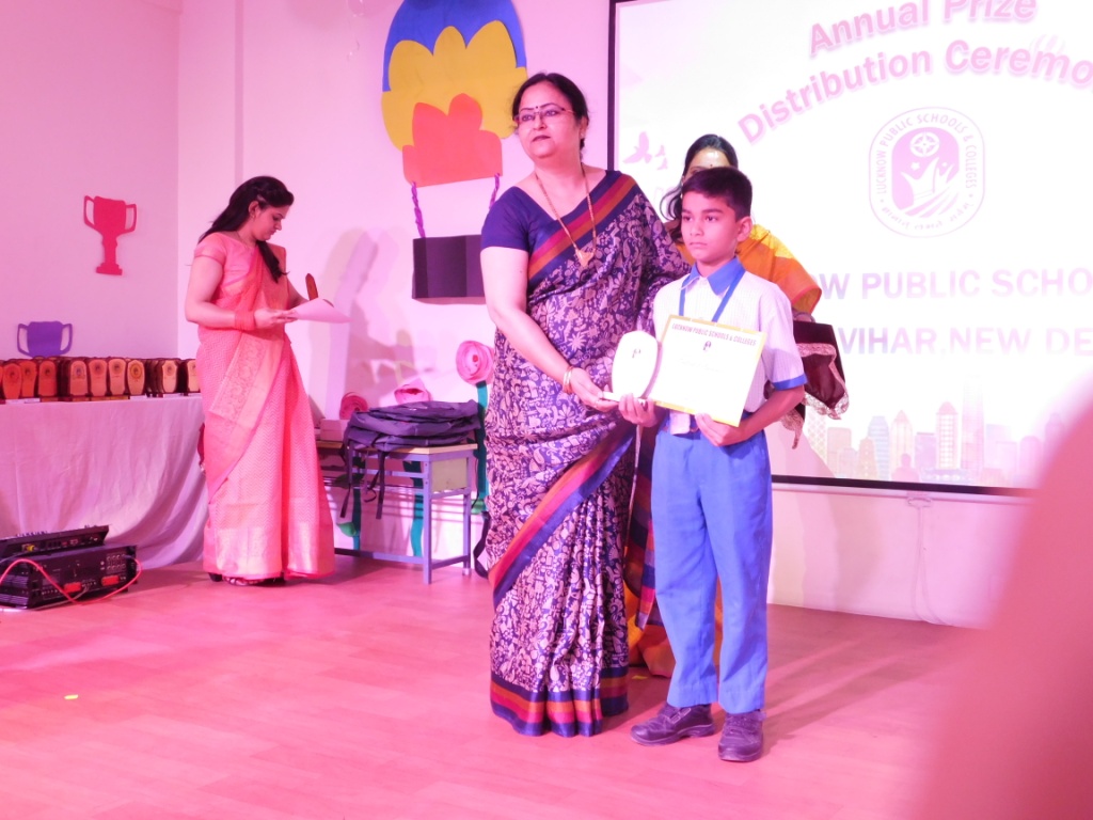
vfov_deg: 36.0
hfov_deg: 46.8
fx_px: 1263
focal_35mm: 40
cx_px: 546
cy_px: 410
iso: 400
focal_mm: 7.1
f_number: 3.6
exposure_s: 1/30
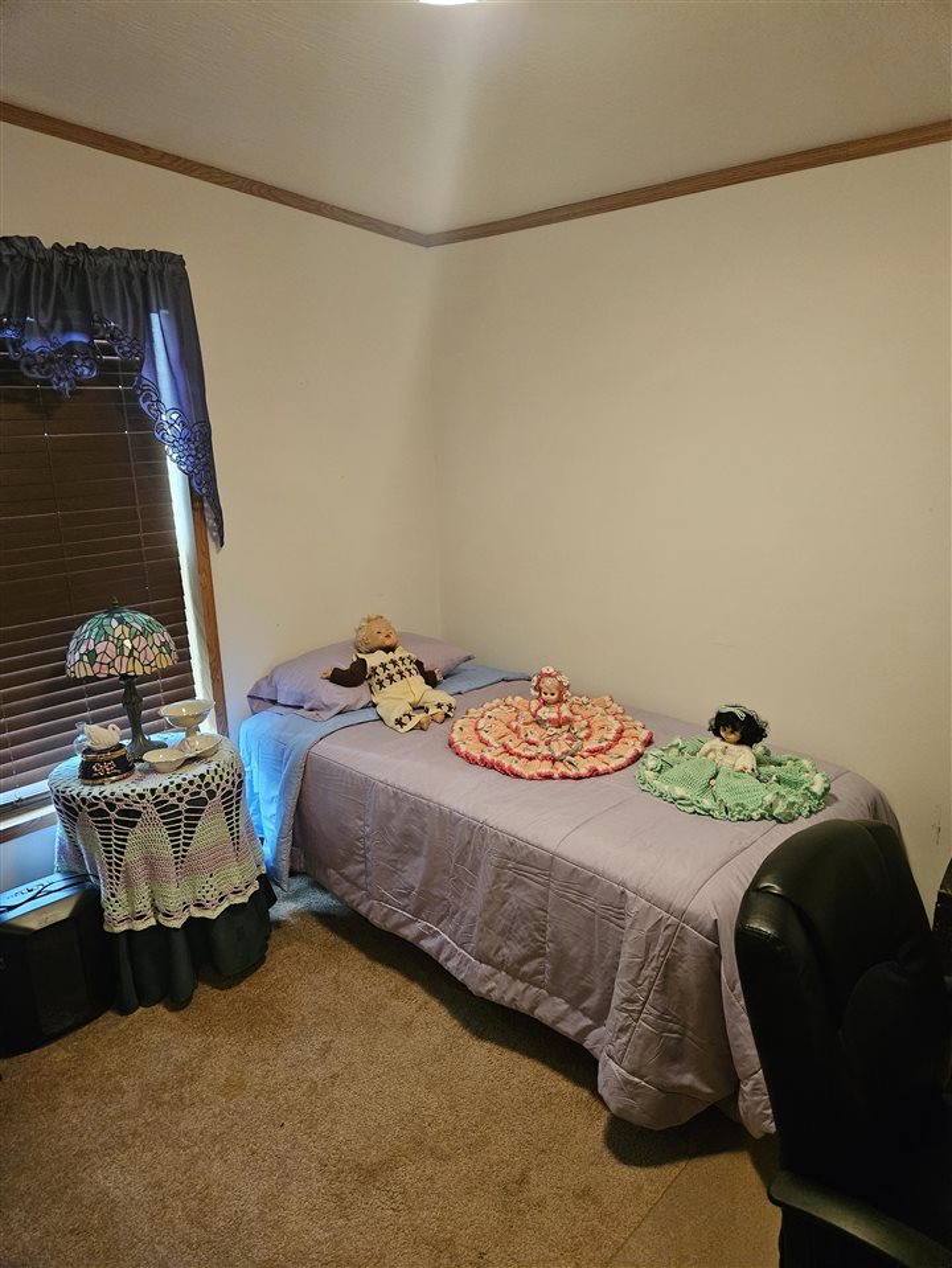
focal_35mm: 23
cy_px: 634
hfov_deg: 58.9
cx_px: 476
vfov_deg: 73.9
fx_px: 843
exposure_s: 1/60
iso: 800
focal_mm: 5.4
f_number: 1.8
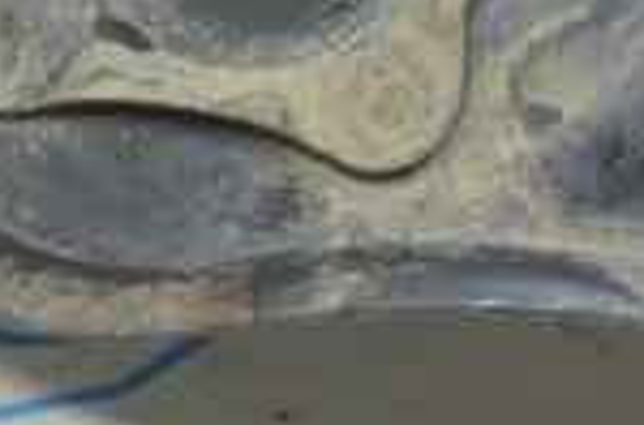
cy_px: -234
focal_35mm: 231
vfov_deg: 5.8
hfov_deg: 8.7
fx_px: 4119
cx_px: 1009
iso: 400
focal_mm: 36
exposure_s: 1/20
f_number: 5.6
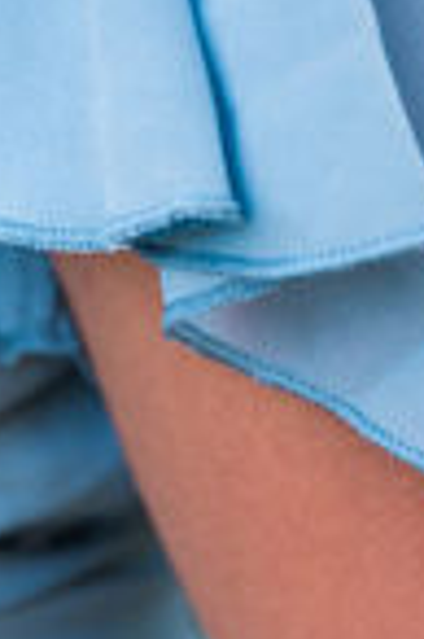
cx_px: 179
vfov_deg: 7.2
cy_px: -438
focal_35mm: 278
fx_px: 4923
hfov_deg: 4.9
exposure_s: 1/250
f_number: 2.8
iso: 160
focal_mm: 58
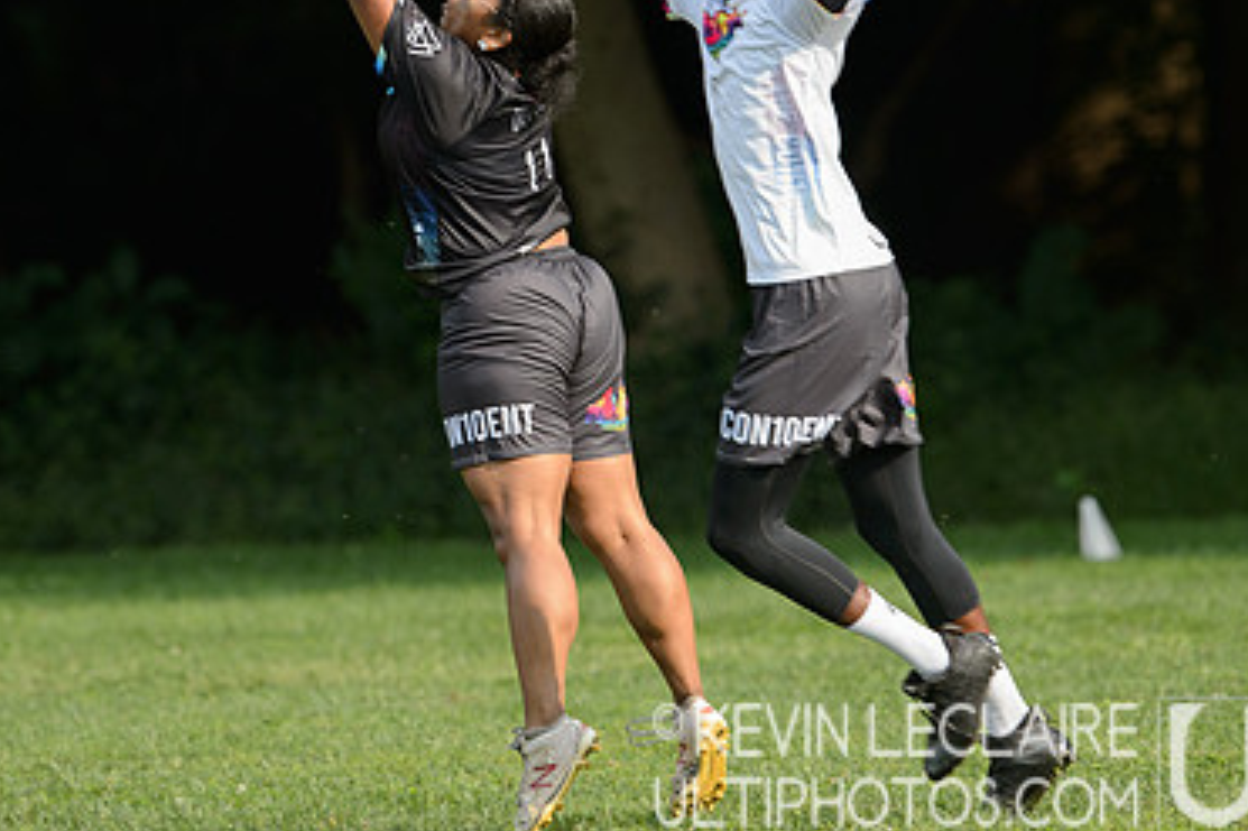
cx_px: 523
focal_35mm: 751
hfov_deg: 2.7
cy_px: 126
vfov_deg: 1.8
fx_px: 26022
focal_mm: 400
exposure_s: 1/640
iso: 400
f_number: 4
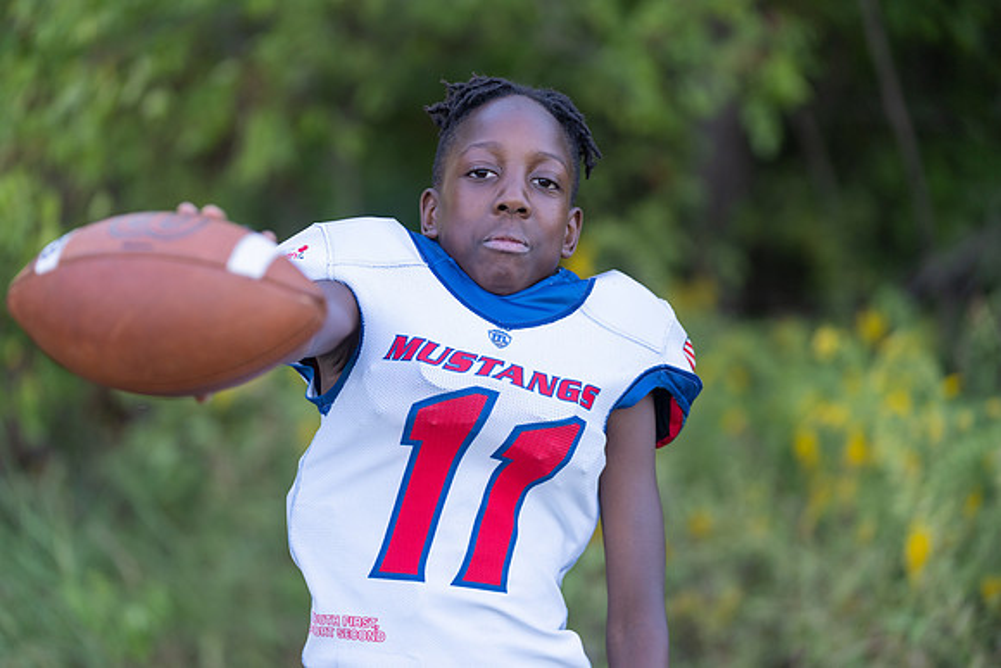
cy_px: 334
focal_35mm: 118
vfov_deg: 11.6
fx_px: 3282
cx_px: 500
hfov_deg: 17.3
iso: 320
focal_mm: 118
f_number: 2.8
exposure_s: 1/320
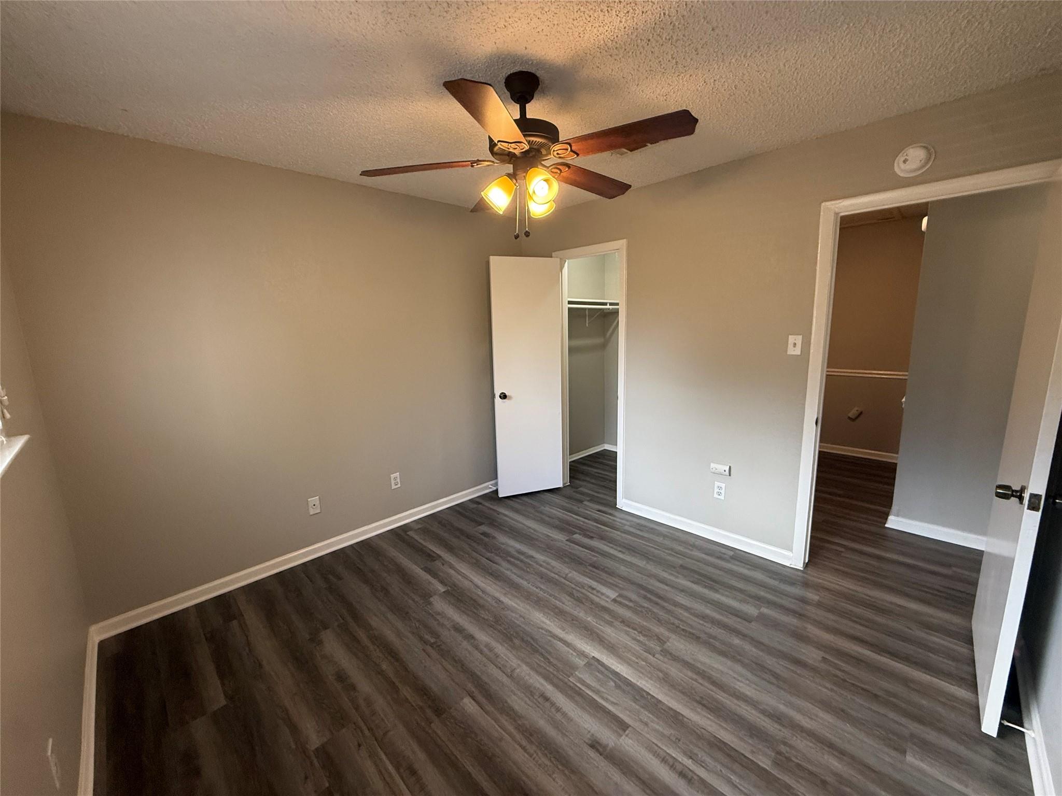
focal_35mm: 14
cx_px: 531
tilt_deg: -10.1
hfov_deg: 102.1
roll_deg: +1.5
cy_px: 398
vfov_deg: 85.7
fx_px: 430
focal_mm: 2.22
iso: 250
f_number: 2.2
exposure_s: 1/120
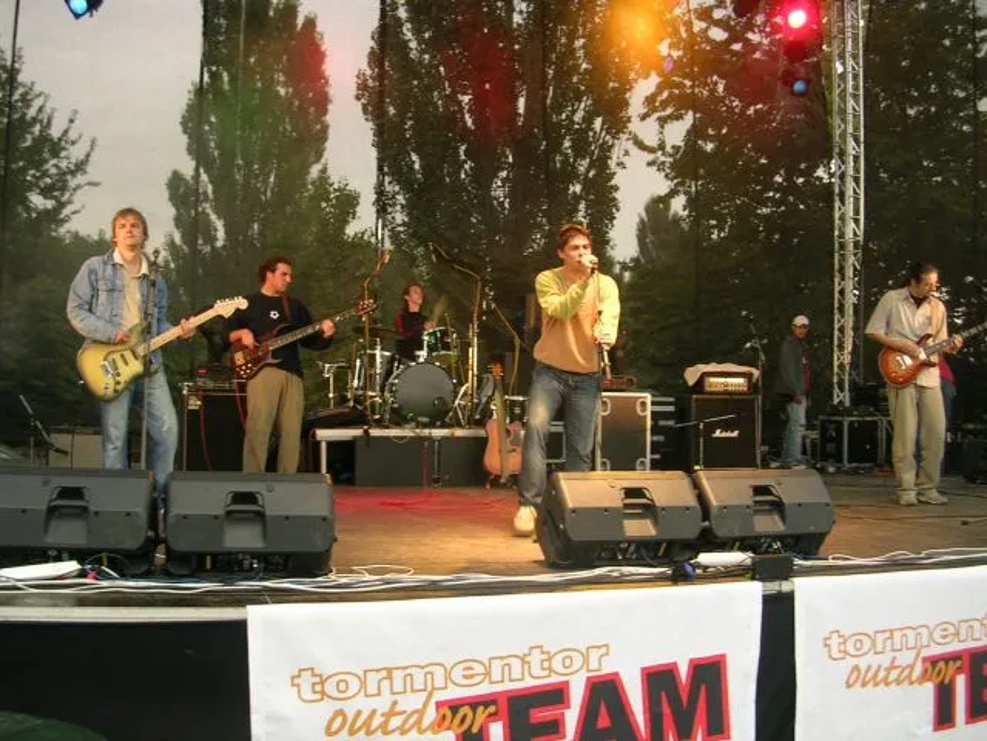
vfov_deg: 37.7
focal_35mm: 38
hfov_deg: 49.0
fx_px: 1083
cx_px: 494
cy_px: 370
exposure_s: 1/36.3
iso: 50
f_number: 2.8
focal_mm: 5.8
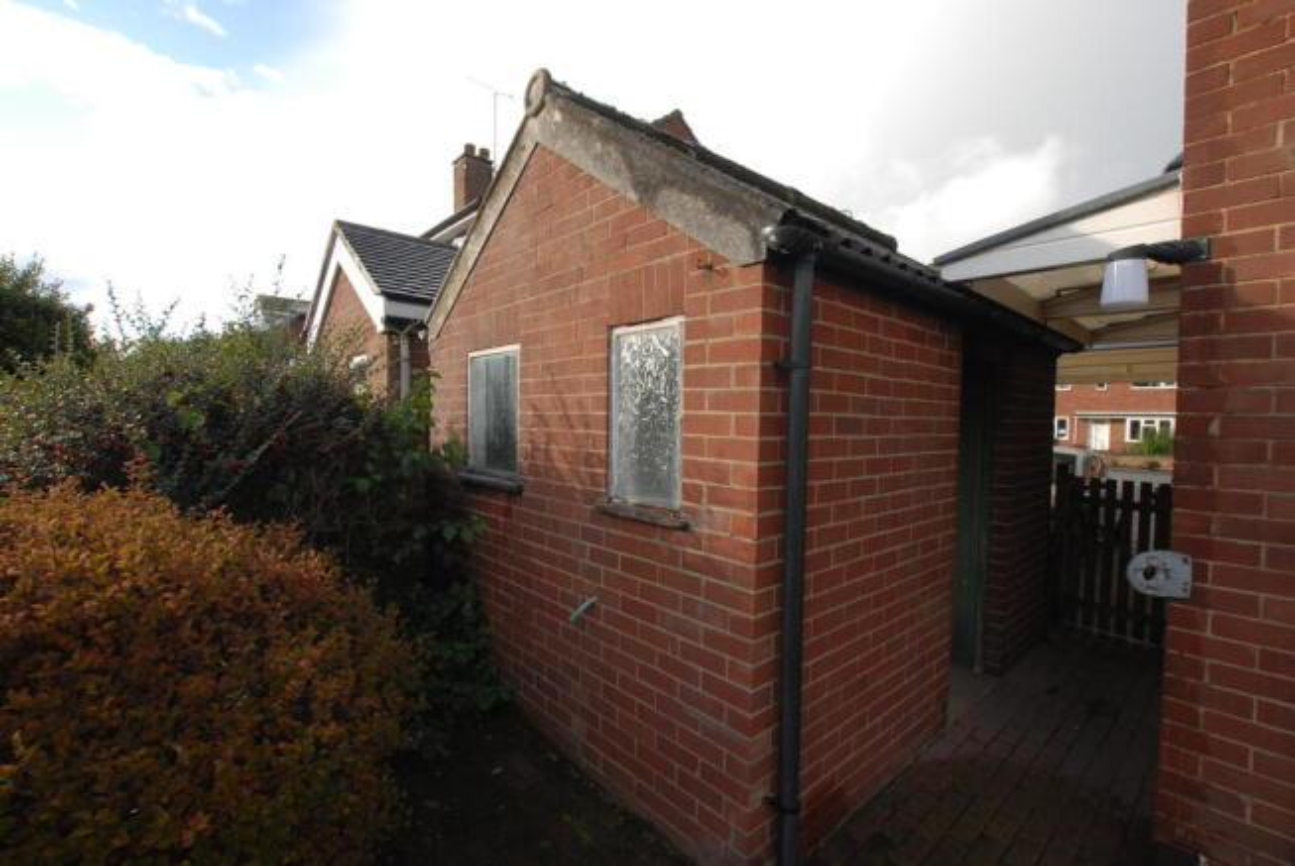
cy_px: 433
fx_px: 540
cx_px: 648
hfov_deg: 100.3
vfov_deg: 77.5
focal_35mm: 15
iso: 250
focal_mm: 10
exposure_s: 1/160
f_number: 8
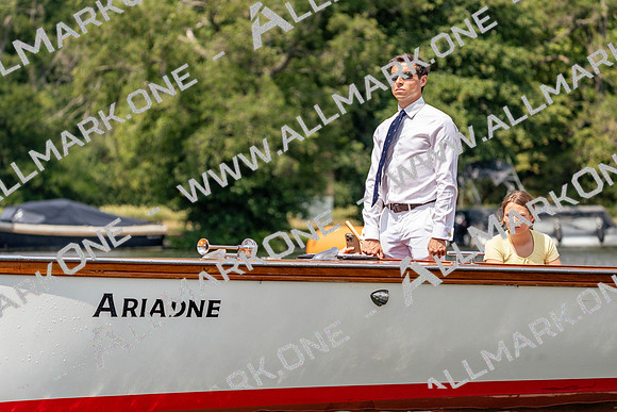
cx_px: 308
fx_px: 3583
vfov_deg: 6.6
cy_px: 206
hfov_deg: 9.8
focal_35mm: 209
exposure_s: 1/1600
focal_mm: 209
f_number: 5.6
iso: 200
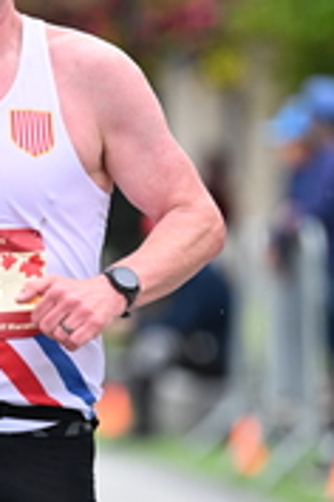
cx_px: 18
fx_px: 8238
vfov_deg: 3.5
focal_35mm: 592
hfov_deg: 2.3
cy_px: 338
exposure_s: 1/1600
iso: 1600
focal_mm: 190
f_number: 2.8
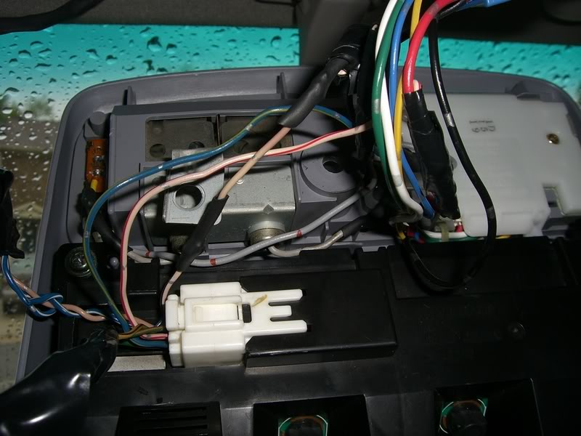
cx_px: 290
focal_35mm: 38
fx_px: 638
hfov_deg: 49.0
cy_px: 218
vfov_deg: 37.7
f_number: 4.3
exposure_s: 1/60
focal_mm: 6.2
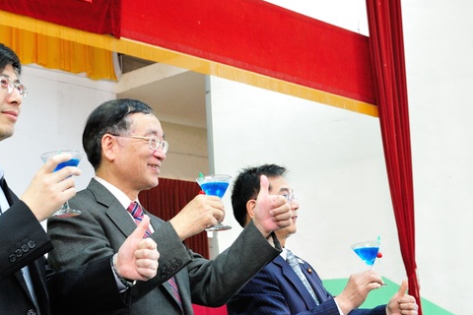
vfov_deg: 19.4
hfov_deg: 28.6
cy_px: 136
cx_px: 148
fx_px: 920
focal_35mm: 70
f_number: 6.3
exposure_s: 1/13
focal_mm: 48
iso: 1250
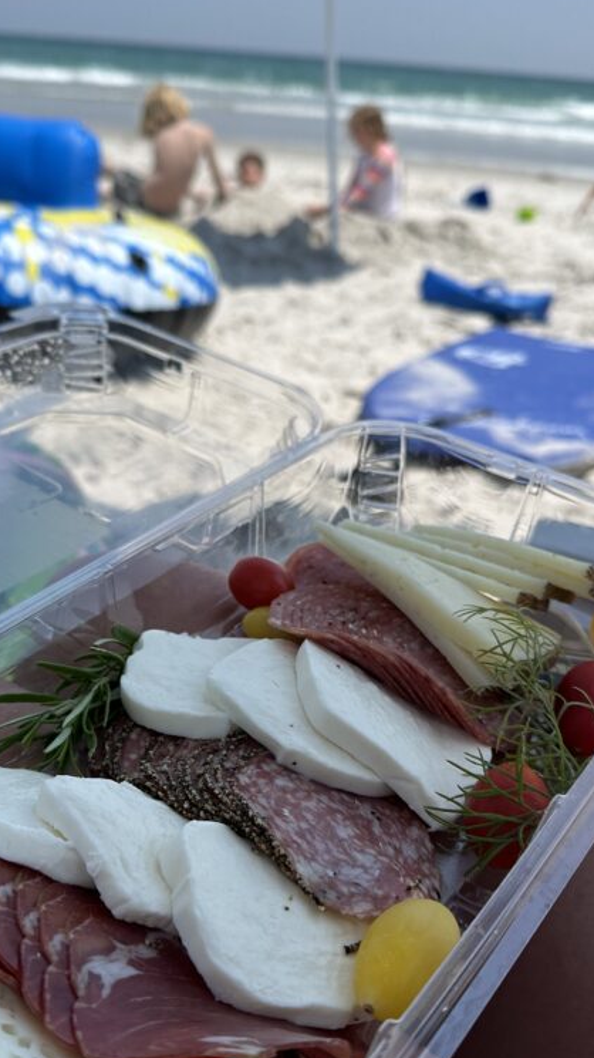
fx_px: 1009
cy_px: 553
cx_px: 213
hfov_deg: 32.6
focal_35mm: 36
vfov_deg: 55.3
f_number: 1.78
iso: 80
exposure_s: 1/7042
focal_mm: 6.86
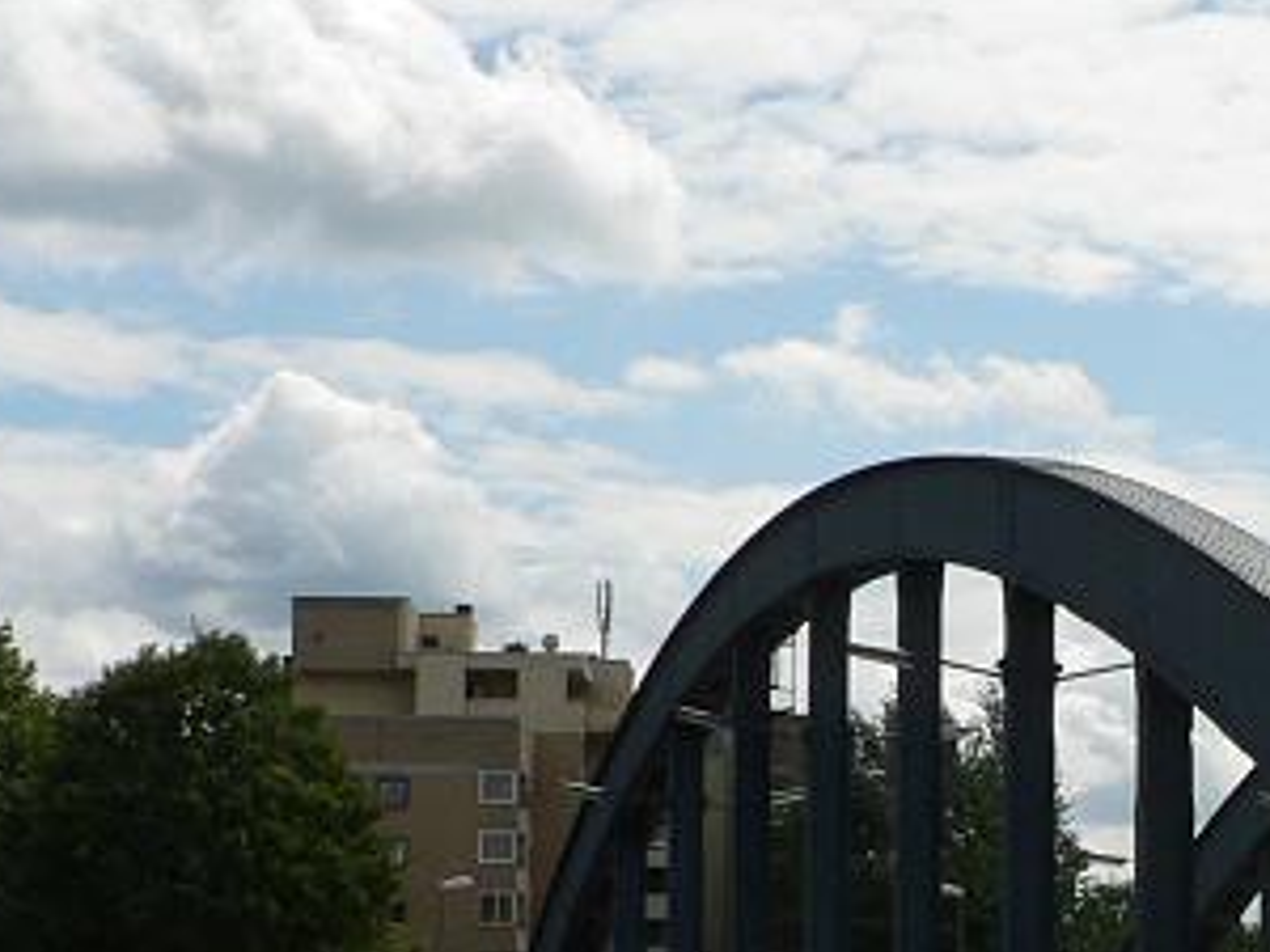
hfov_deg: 19.3
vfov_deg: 15.2
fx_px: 3522
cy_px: 834
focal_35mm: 96
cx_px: 1494
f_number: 5.6
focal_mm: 6
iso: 80
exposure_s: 1/800
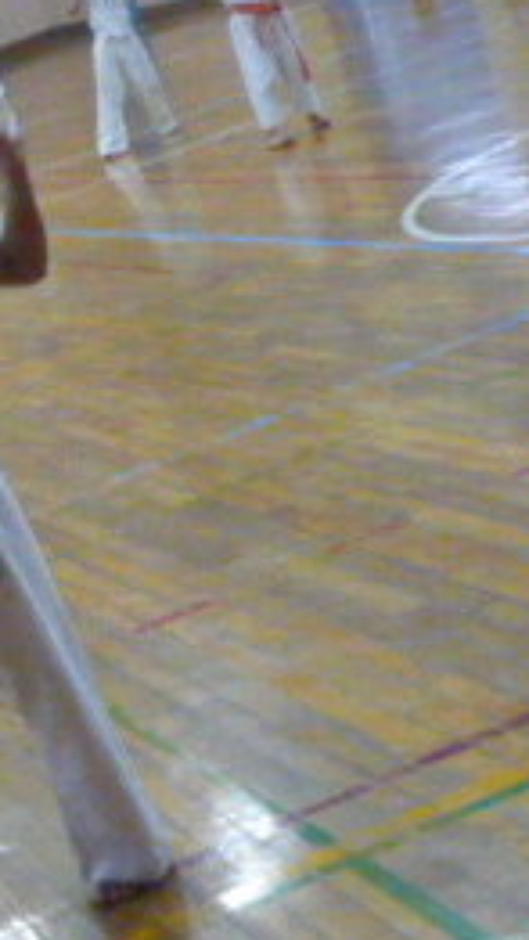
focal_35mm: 99
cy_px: 443
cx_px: -288
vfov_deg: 21.6
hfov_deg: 11.7
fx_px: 2466
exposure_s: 1/125
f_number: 2.8
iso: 800
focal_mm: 4.4
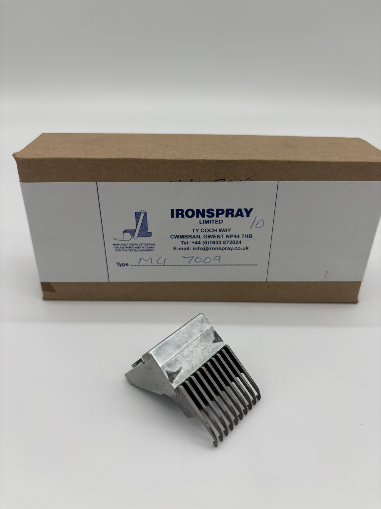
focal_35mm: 26
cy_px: 254
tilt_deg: -30.7
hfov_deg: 53.1
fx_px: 382
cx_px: 190
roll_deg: -1.1
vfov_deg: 67.3
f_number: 1.6
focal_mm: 5.96
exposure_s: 1/365
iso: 50
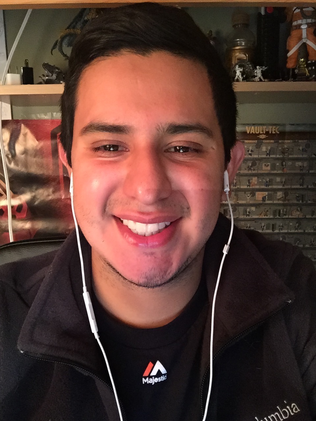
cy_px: 210
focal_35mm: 31
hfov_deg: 45.4
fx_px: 377
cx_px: 158
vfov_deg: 58.4
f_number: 2.2
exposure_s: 1/15
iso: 320
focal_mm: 2.65
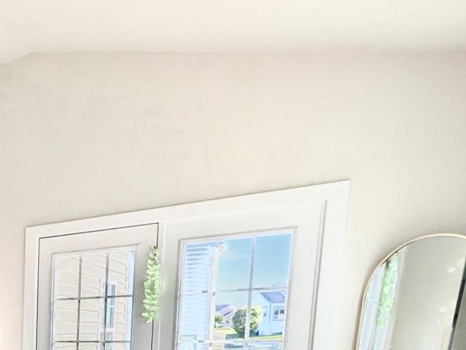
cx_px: -143
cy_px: 397
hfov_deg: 35.7
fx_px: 458
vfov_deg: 35.1
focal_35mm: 34
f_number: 1.7
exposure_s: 1/1195
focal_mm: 2.02
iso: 40
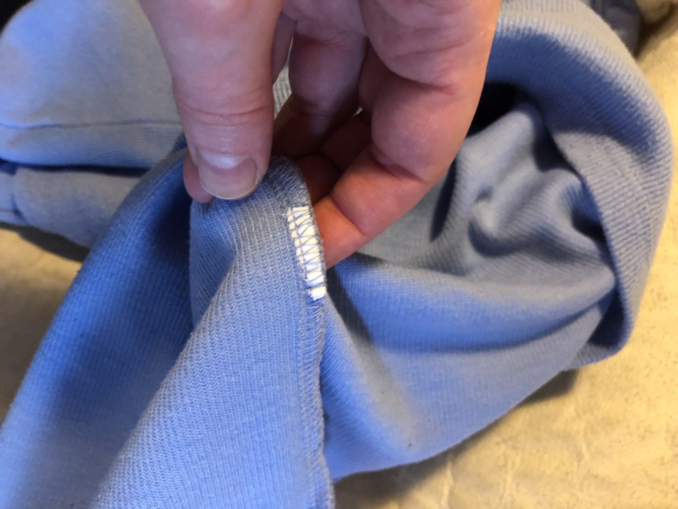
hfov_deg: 63.4
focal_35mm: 28
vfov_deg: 49.7
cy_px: 254
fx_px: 548
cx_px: 339
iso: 80
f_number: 1.8
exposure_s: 1/15
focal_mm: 3.99
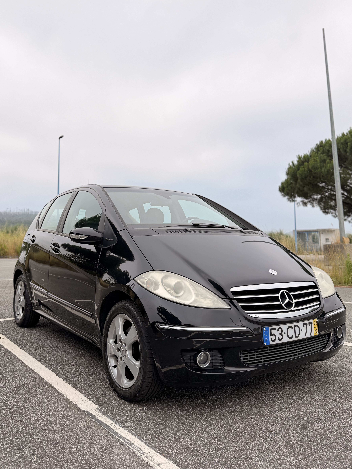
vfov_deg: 61.5
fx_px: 393
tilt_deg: +4.4
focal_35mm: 29
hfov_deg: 48.2
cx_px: 167
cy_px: 205
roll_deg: -0.3
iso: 100
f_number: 1.78
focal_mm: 6.76
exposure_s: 1/2000
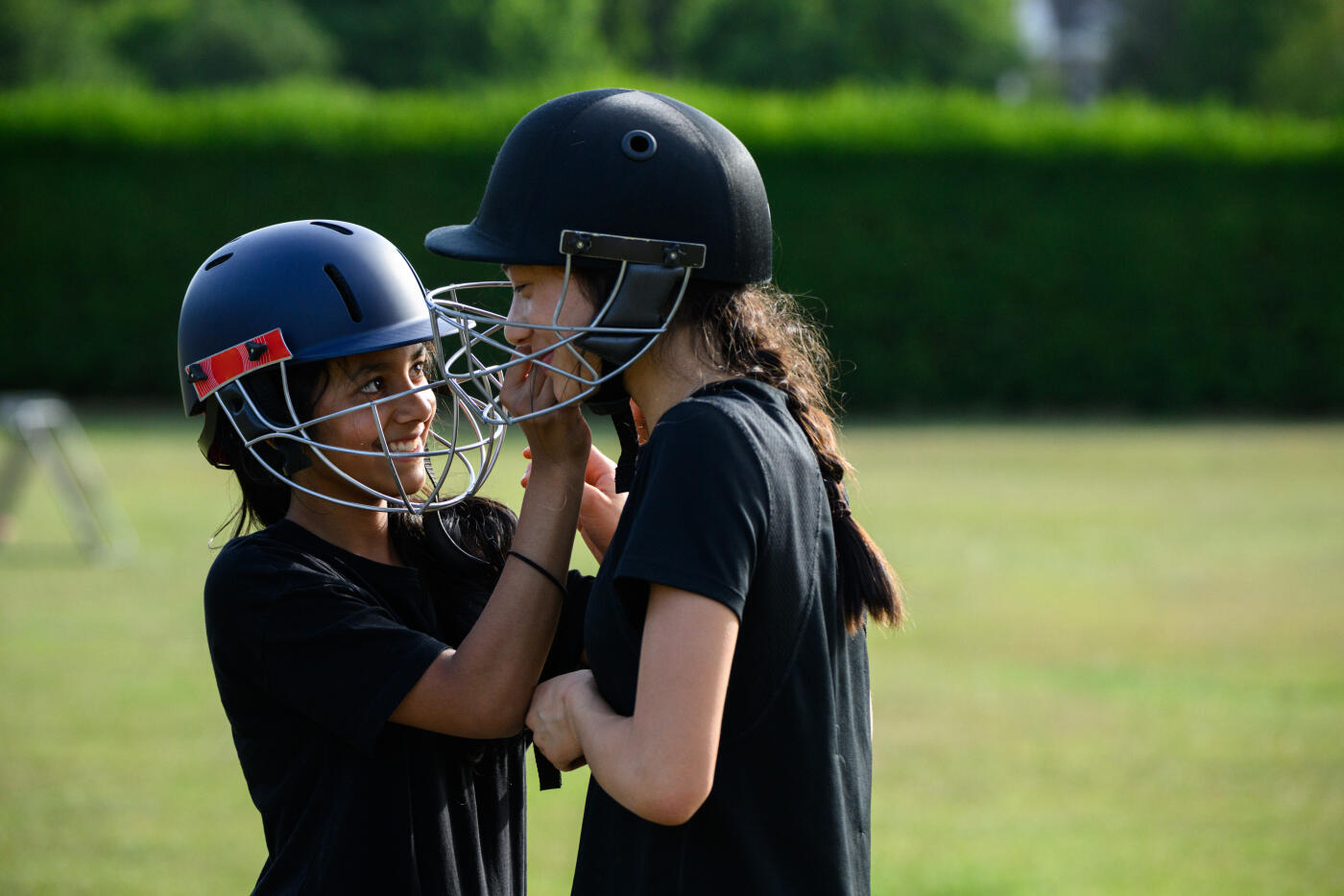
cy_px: 448
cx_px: 672
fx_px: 6719
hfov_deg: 11.4
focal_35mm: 180
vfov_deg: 7.6
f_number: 5.6
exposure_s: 1/2000
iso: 1600
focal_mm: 180
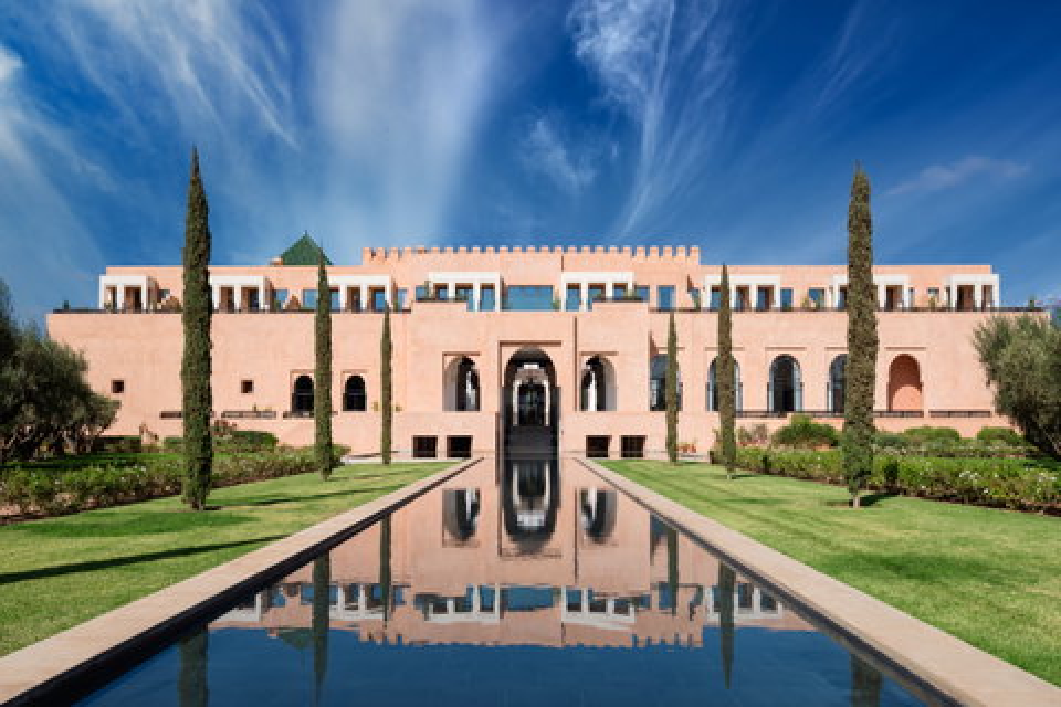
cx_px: 530
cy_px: 354
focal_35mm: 32
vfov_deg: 41.1
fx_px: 943
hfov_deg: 58.7
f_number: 13
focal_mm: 32
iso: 64
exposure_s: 1/160
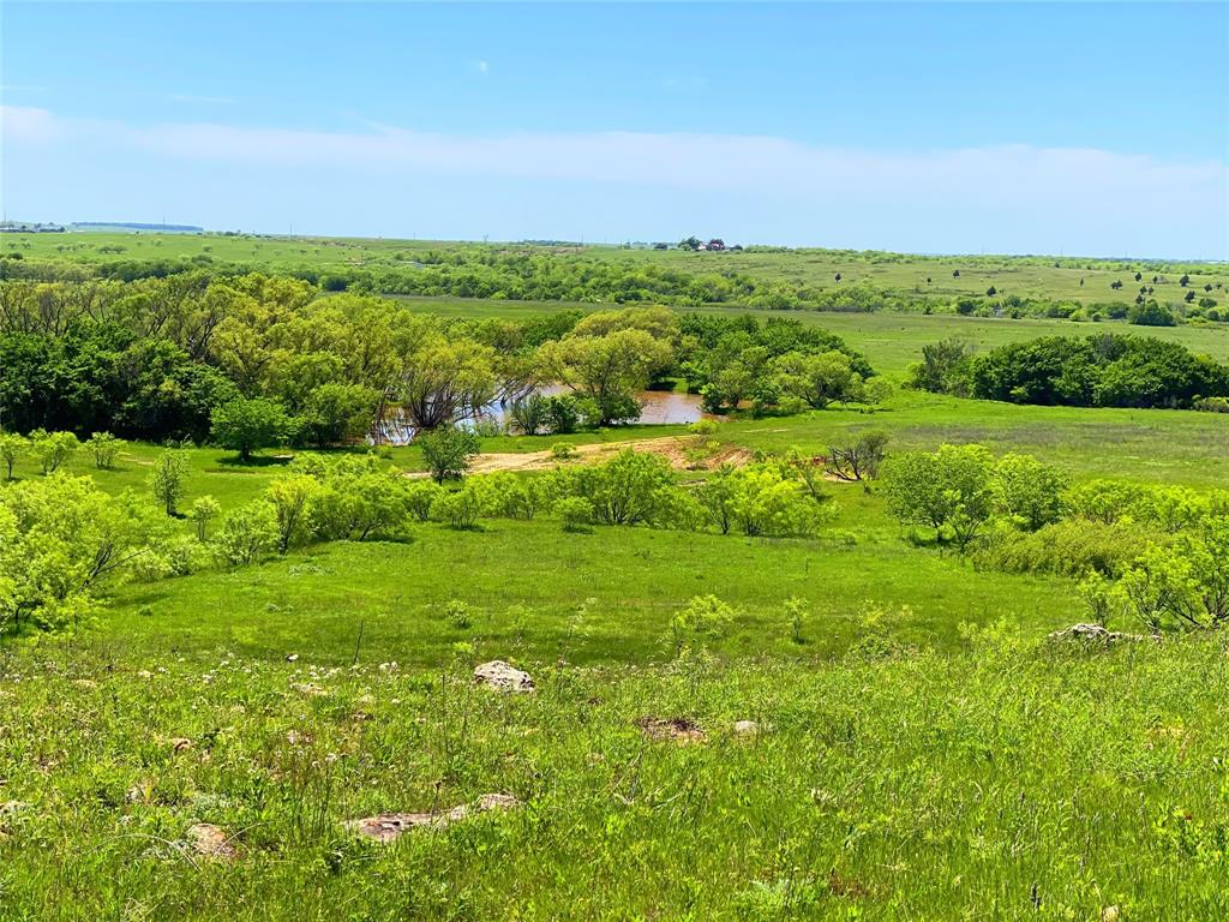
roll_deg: -1.9
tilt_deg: -6.5
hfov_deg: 36.8
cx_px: 614
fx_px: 1846
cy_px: 461
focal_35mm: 52
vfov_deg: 28.0
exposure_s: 1/1916
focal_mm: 6
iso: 20
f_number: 2
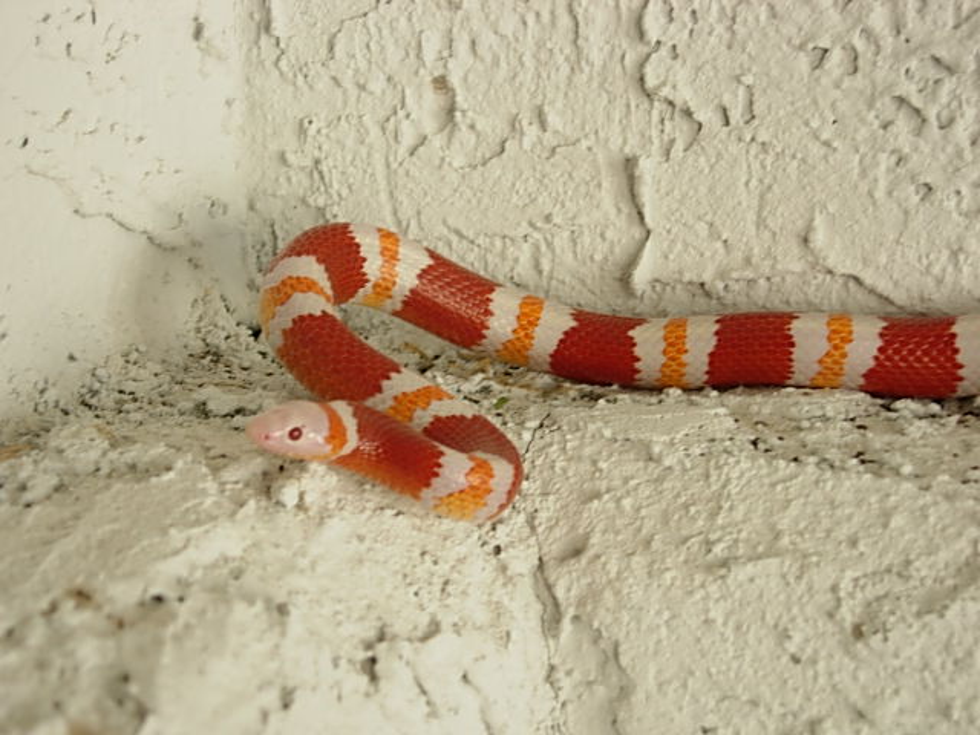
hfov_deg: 27.0
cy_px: 368
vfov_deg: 20.4
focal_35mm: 72
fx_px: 2038
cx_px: 490
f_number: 3.7
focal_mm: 14.9
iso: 64
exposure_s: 1/76.1
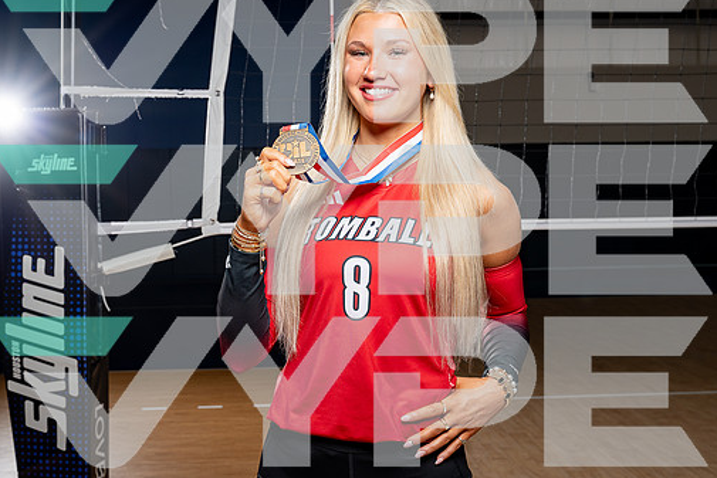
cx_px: 351
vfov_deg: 25.1
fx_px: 1076
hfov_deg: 36.9
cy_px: 221
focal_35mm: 54
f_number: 8
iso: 100
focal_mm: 47
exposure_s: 1/250
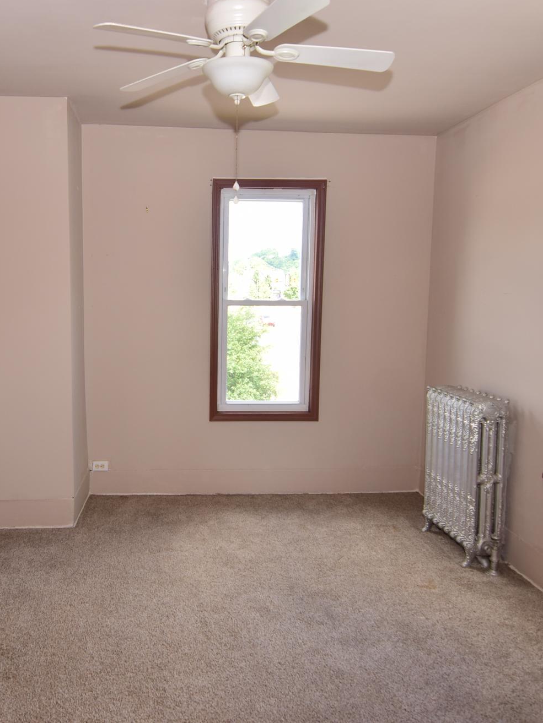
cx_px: 190
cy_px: 347
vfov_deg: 69.9
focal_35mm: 25
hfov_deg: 54.5
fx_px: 518
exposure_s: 1/80
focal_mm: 11
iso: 250
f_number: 5
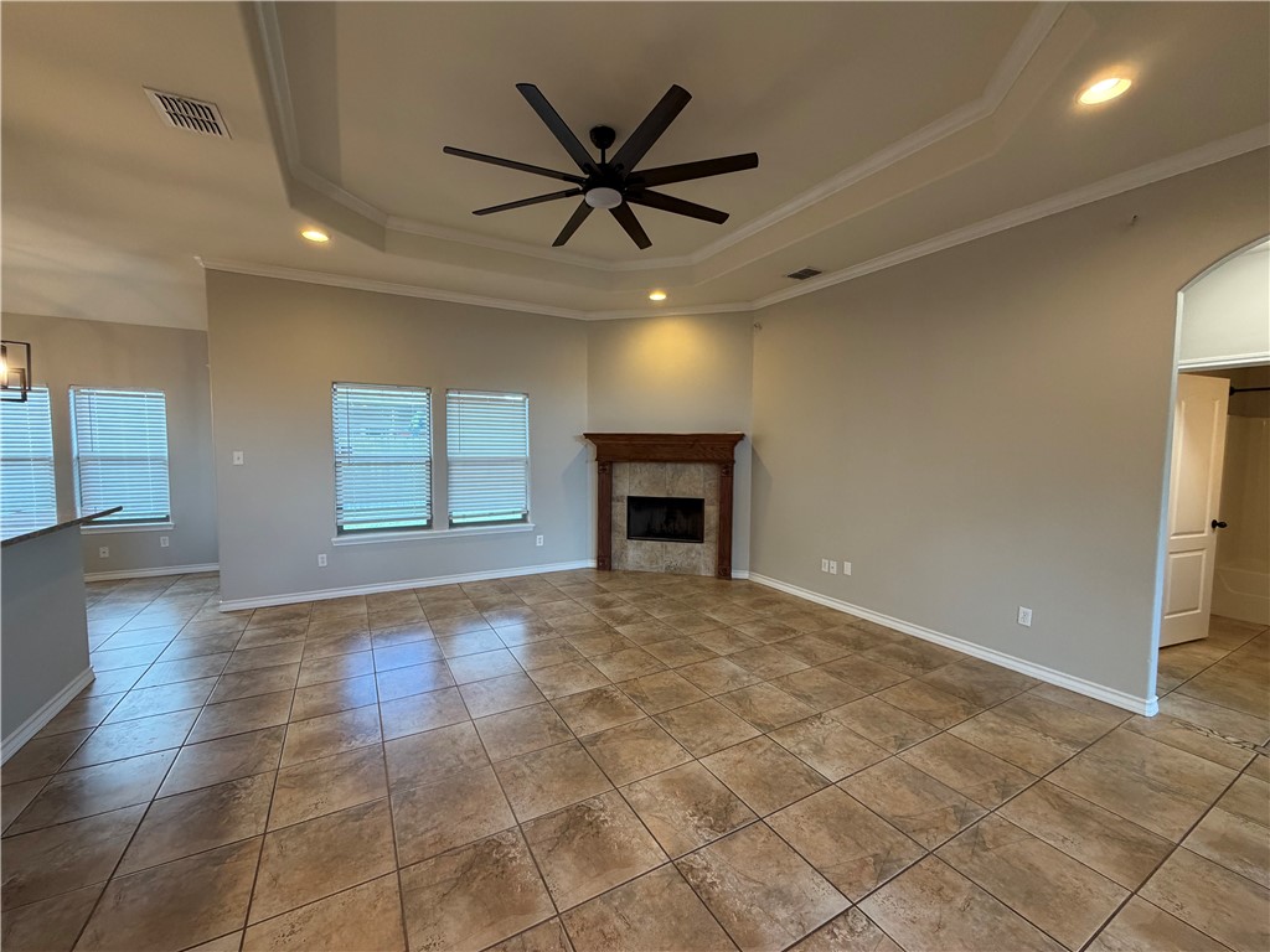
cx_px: 635
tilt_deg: -2.9
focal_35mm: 14
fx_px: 514
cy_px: 476
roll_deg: -0.1
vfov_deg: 85.7
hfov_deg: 102.1
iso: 320
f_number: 2.2
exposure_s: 1/120
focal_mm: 2.22
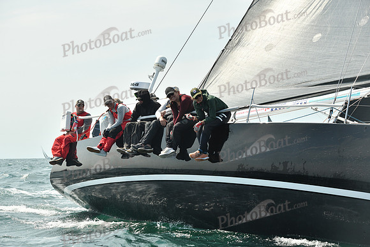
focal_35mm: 95
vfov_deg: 14.4
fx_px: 977
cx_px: 185
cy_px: 124
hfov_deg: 21.5
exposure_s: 1/1600
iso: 320
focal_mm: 95
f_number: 6.3
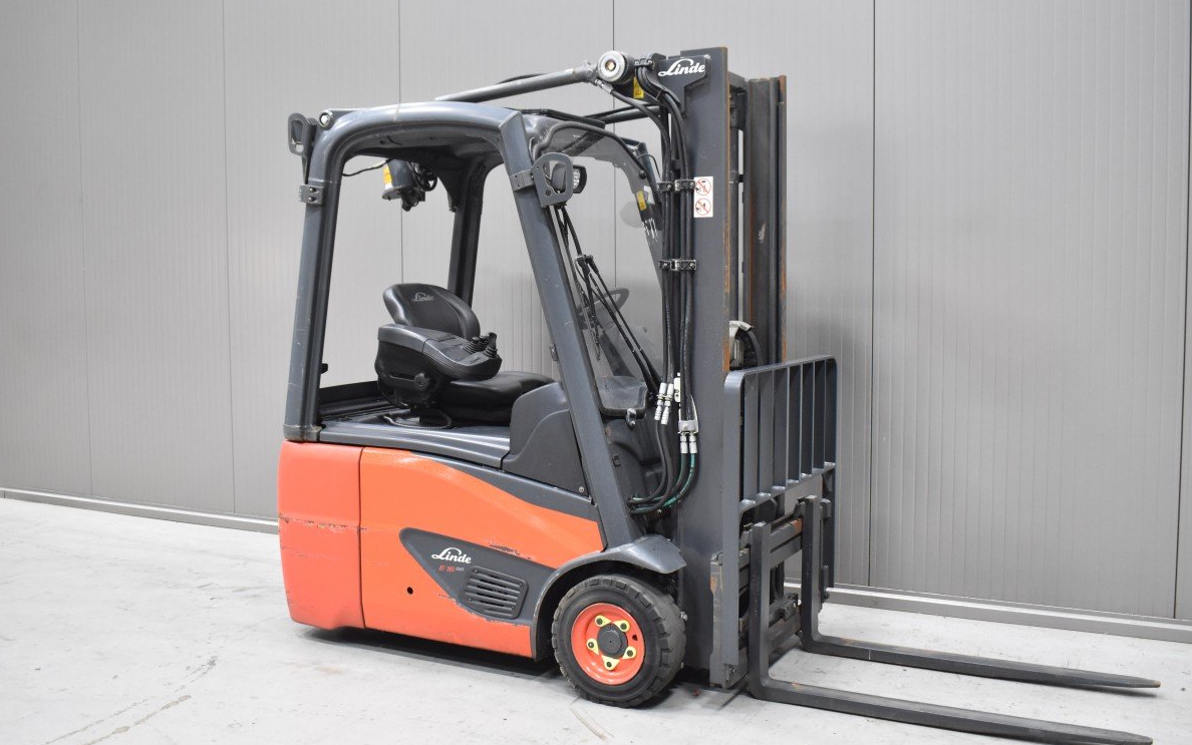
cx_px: 597
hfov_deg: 54.6
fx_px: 1154
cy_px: 374
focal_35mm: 36
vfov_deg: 35.8
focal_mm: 23
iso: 1600
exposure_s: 1/30
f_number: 4.5
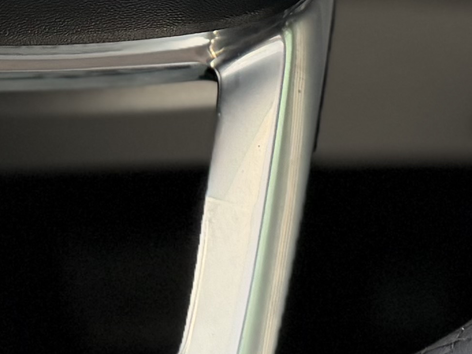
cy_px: -274
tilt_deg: -24.3
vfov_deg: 10.0
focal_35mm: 140
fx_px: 1909
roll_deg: +0.5
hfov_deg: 14.0
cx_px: 78
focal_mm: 6.76
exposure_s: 1/182
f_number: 1.78
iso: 160
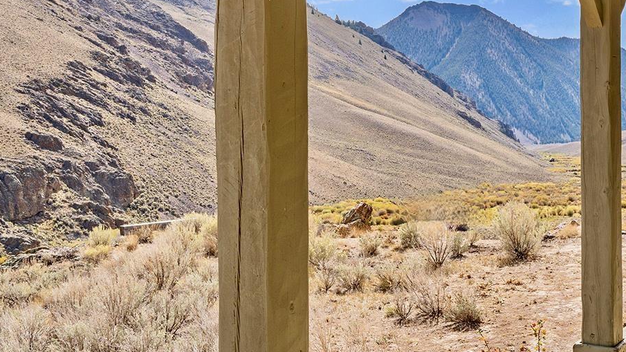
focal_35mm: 52
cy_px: 147
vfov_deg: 23.1
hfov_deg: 37.8
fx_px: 861
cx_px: 542
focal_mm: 16.6
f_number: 9
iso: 200
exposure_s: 1/160
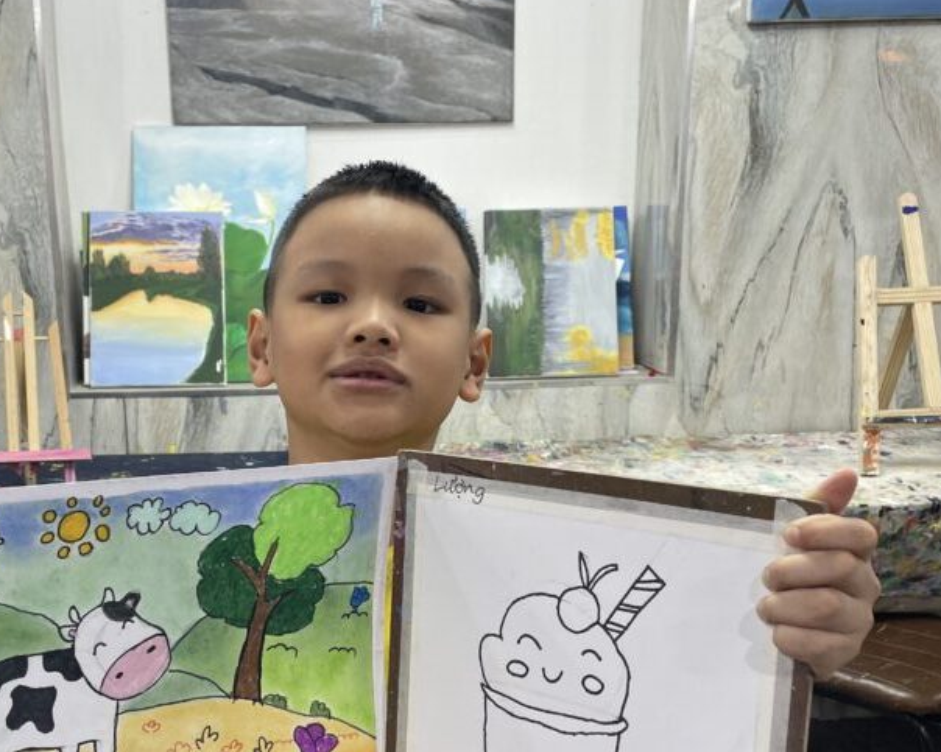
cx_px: 365
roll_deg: +1.7
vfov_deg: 35.3
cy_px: 511
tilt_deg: -14.1
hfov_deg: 43.6
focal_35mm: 42
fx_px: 1170
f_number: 1.6
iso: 80
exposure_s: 1/100
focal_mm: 4.2
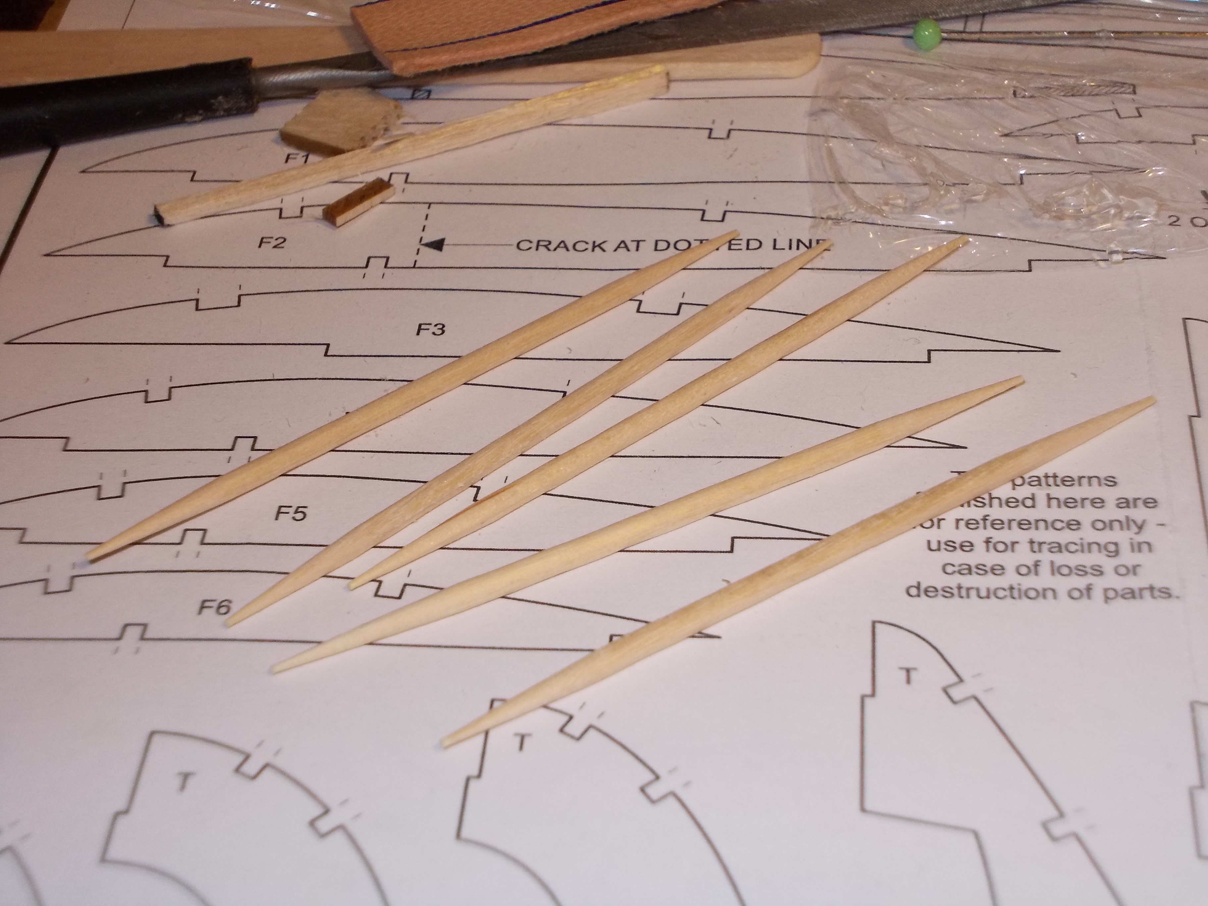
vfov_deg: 20.7
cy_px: 453
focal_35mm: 71
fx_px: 2478
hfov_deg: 27.4
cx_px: 604
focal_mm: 10
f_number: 4.3
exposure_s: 1/60
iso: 200
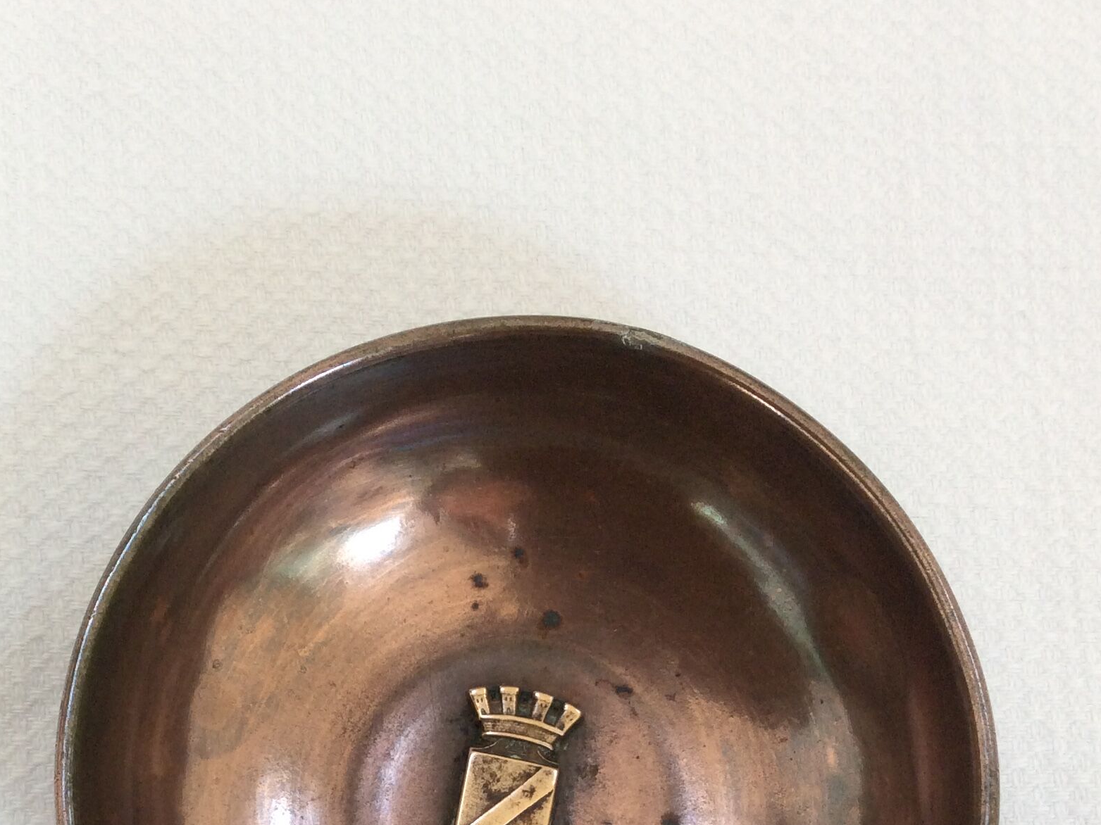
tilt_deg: -85.3
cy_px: 842
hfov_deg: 36.0
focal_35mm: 53
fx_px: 1686
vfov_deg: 26.0
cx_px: 442
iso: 64
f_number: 2.4
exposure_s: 1/100
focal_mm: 3.3
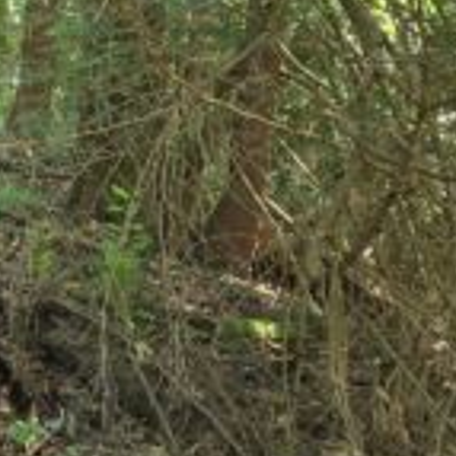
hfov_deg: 25.2
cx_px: -163
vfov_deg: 29.9
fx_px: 850
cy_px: 156
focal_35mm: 57
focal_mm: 5.4
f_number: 1.8
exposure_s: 1/120
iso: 800
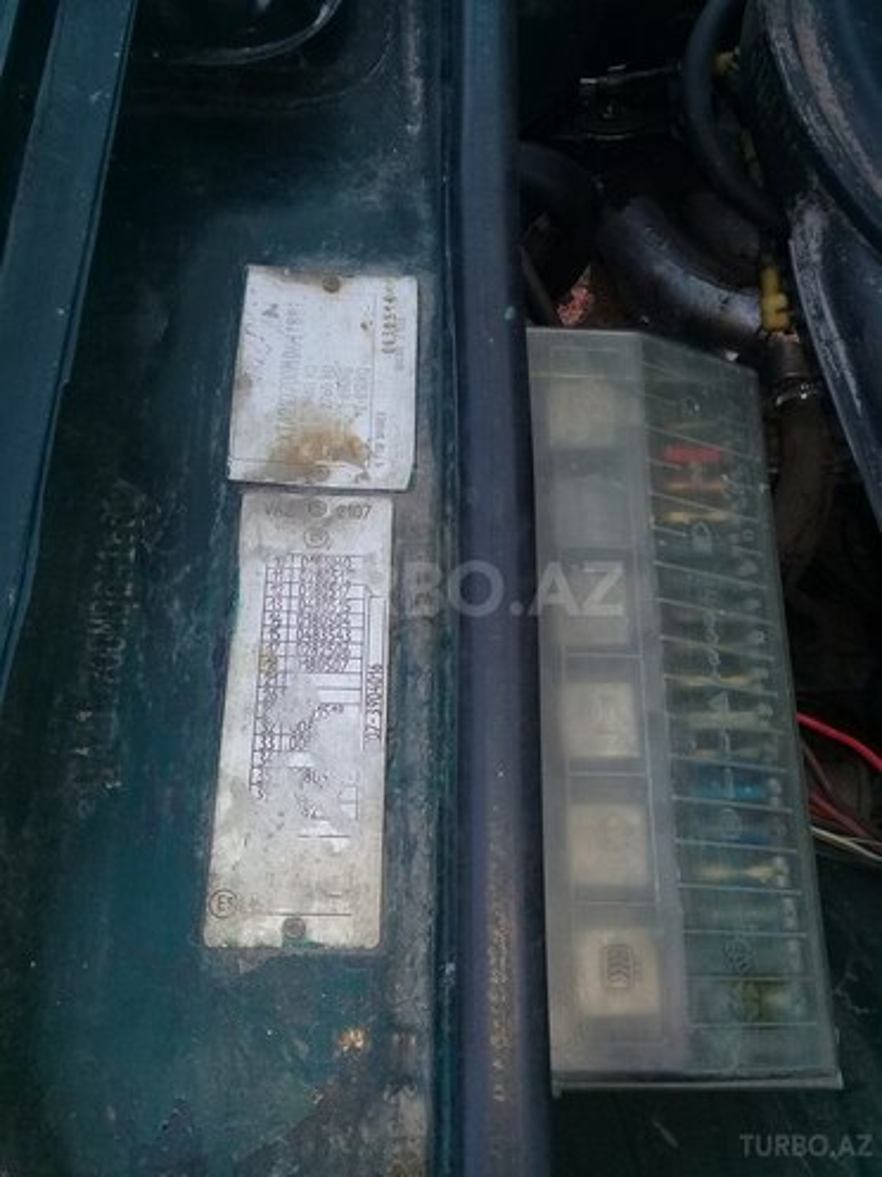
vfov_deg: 58.4
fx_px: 1053
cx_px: 441
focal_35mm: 31
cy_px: 588
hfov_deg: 45.4
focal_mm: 3.3
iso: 64
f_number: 2.2
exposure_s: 1/50
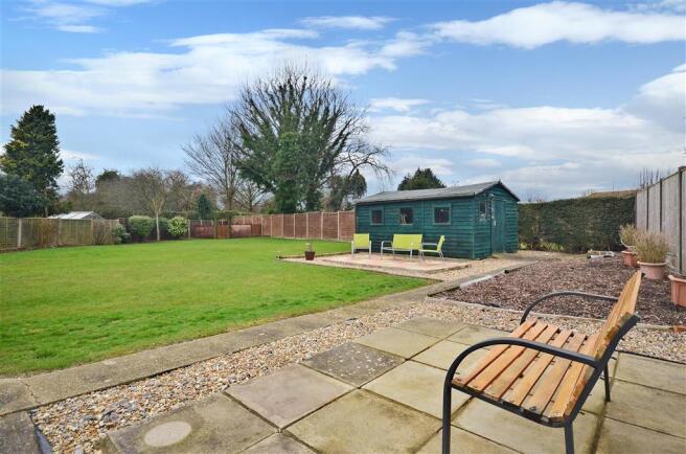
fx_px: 342
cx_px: 343
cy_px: 227
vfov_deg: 67.1
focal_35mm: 18
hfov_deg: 90.1
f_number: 8
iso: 640
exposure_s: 1/500
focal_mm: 12
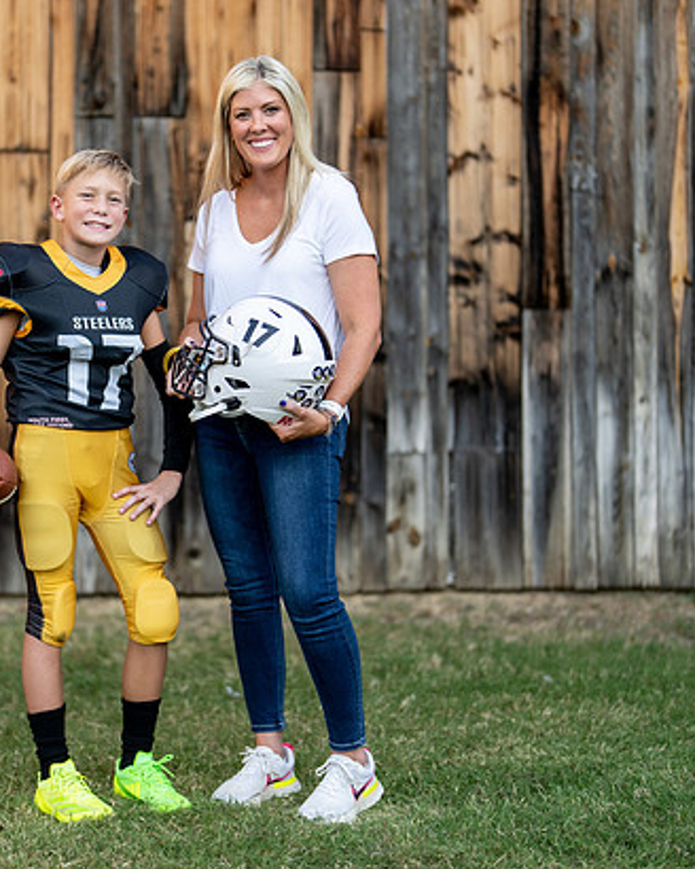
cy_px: 433
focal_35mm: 79
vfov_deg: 24.1
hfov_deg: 19.3
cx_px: 217
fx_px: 2031
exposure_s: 1/1600
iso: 100
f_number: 1.2
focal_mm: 50
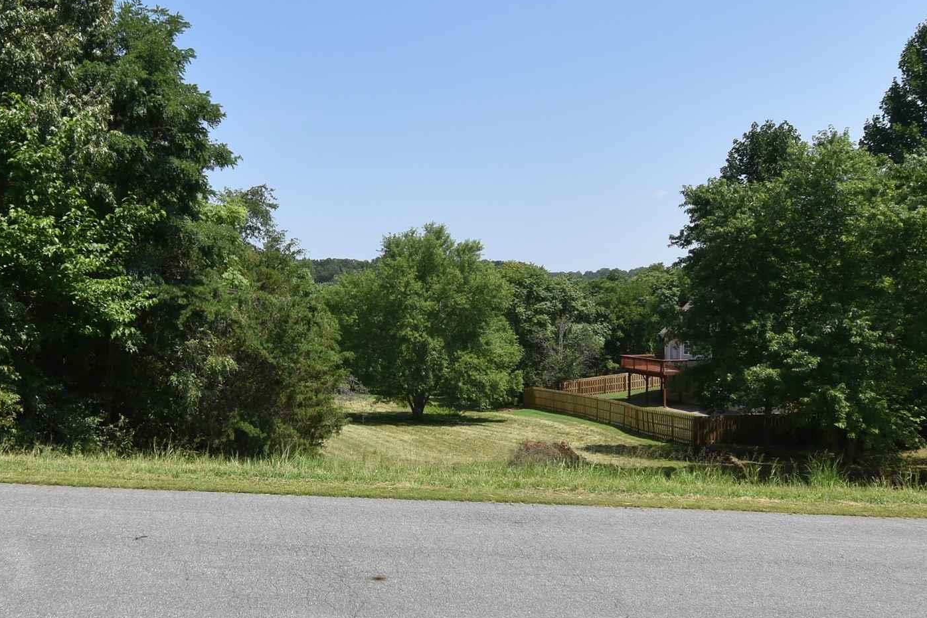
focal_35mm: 33
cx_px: 301
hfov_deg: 55.9
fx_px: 850
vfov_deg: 39.8
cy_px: 365
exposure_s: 1/250
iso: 125
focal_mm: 10
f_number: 8
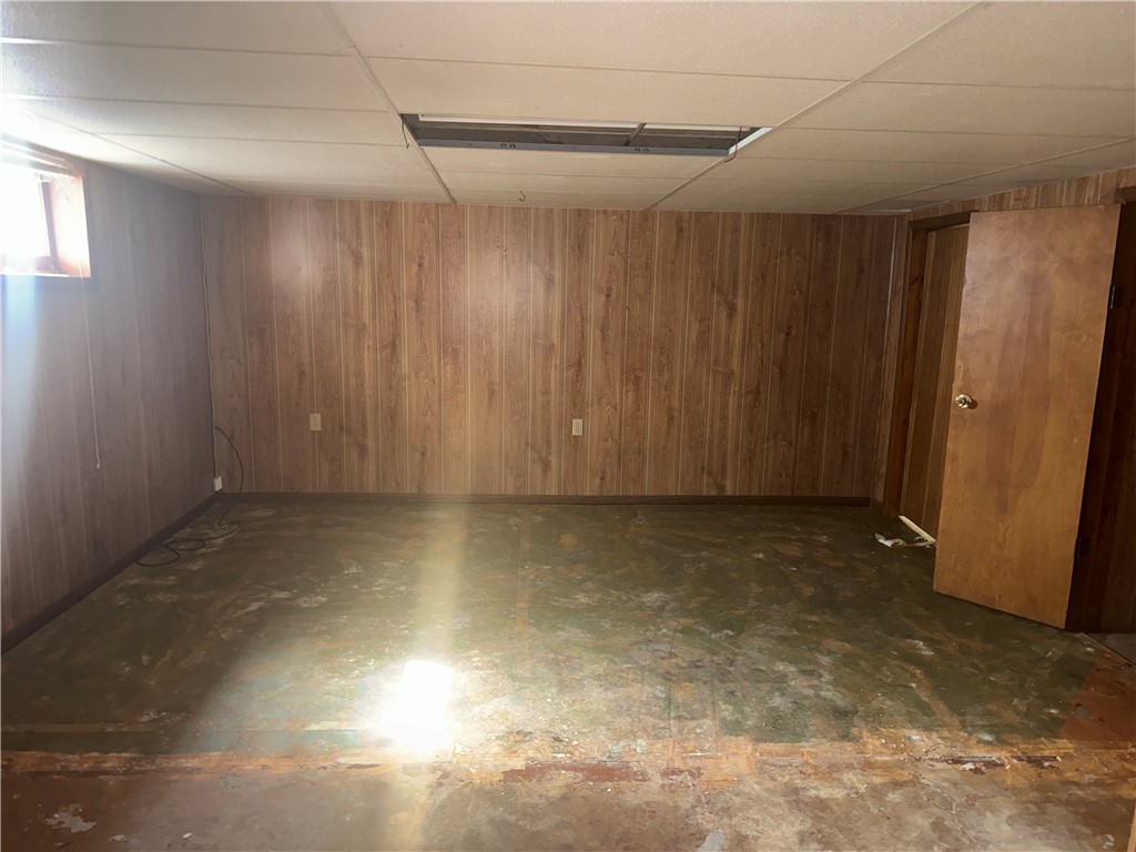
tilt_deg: -9.6
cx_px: 568
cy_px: 426
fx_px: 788
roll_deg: -0.9
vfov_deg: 56.8
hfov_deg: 71.6
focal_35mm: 24
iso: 250
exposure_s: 1/12
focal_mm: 6.76
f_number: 1.78
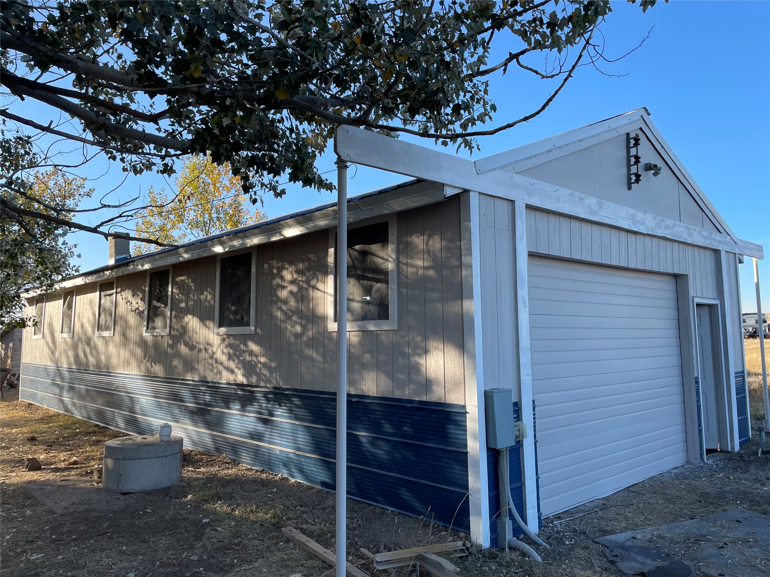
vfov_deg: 53.1
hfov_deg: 67.3
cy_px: 288
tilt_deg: +3.9
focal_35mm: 26
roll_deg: +1.5
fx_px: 578
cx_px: 385
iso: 32
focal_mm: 4.2
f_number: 1.6
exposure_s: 1/955
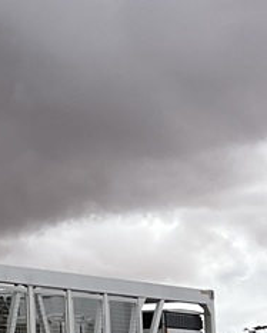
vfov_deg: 21.3
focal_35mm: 87
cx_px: -281
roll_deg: +0.5
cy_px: 326
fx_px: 858
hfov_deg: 14.4
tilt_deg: +4.4
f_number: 1.6
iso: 50
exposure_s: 1/4854
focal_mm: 5.1
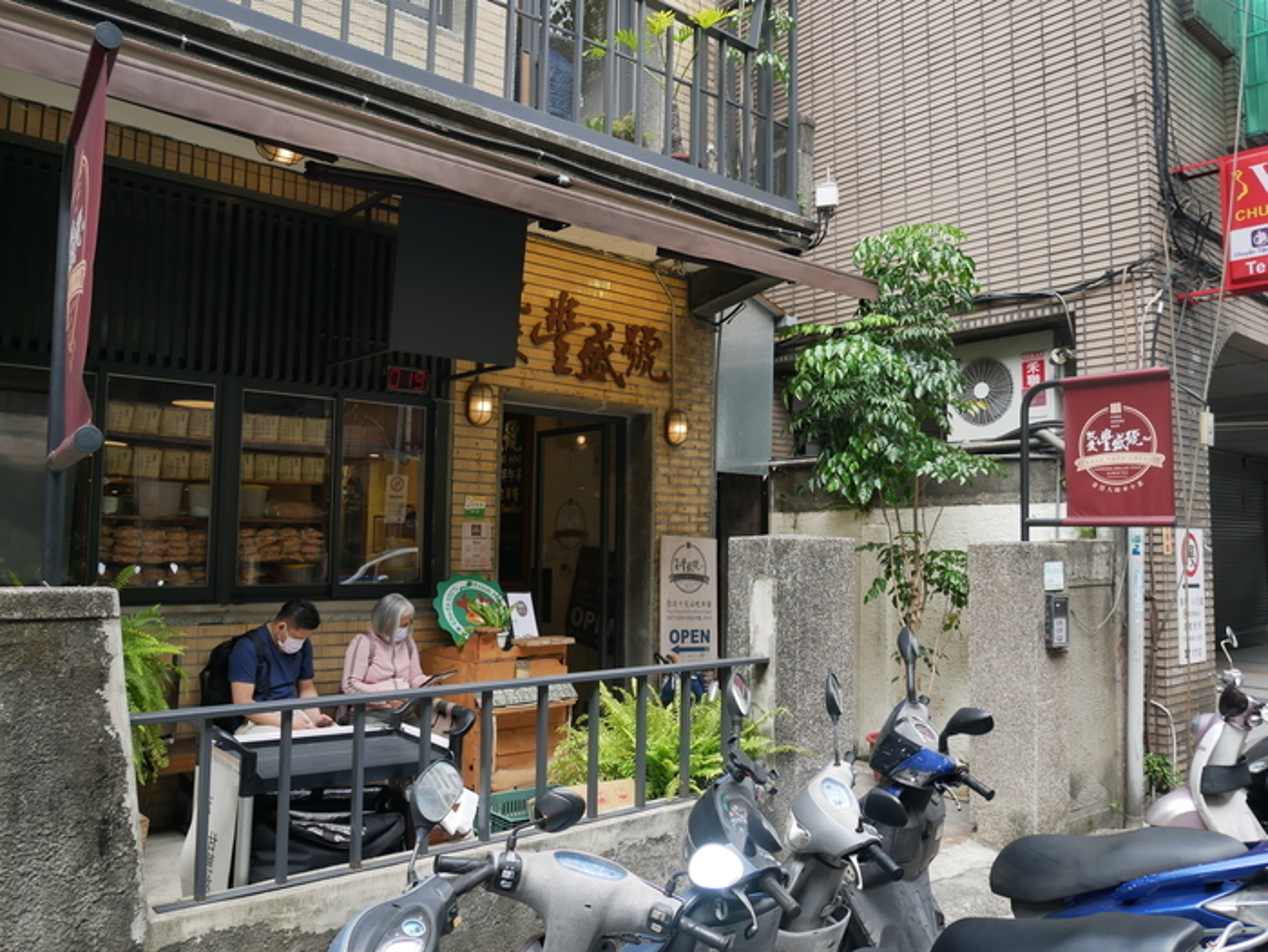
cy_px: 476
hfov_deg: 63.4
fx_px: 1026
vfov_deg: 49.8
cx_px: 634
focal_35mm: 28
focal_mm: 14
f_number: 4.5
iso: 200
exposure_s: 1/160
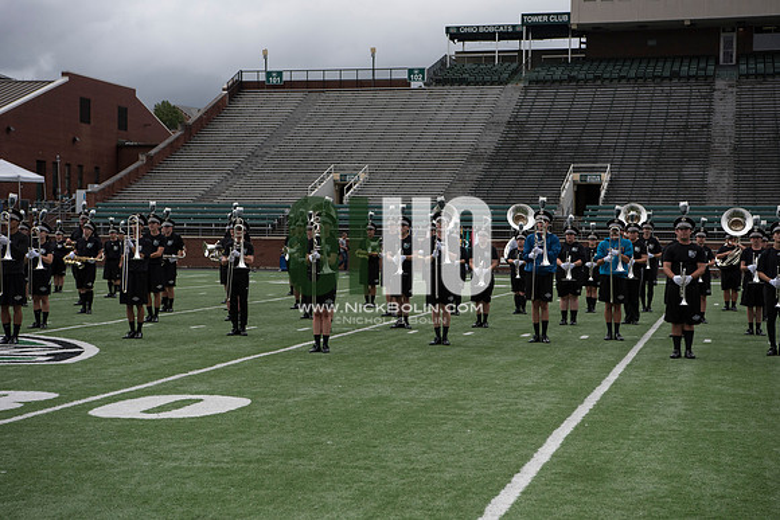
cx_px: 390
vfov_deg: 19.5
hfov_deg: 28.8
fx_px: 1517
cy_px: 260
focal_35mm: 70
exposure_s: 1/3200
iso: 640
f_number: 5.6
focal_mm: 70
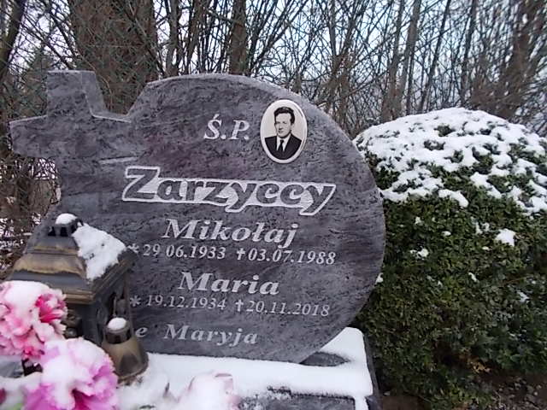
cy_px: 205
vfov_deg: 53.1
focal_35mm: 26
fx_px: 411
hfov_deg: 67.3
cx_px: 274
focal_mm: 4.6
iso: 80
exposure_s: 1/30
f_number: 3.2
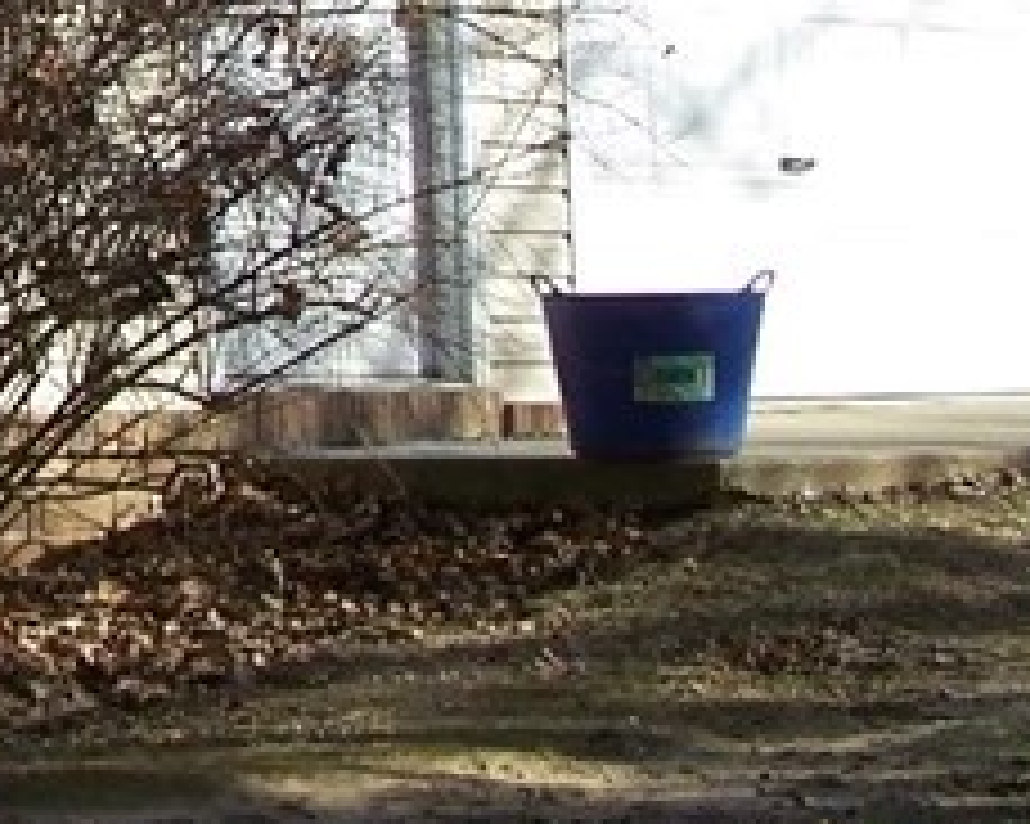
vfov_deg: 9.1
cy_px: -333
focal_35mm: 166
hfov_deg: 11.1
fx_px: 5058
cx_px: -567
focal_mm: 6.3
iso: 64
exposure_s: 1/250
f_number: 4
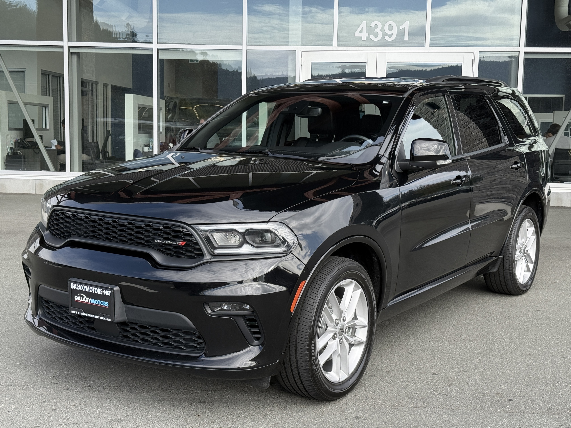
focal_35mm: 48
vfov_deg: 30.3
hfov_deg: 39.7
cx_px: 286
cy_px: 214
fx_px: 792
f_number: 1.78
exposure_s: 1/1149
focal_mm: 6.76
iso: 80
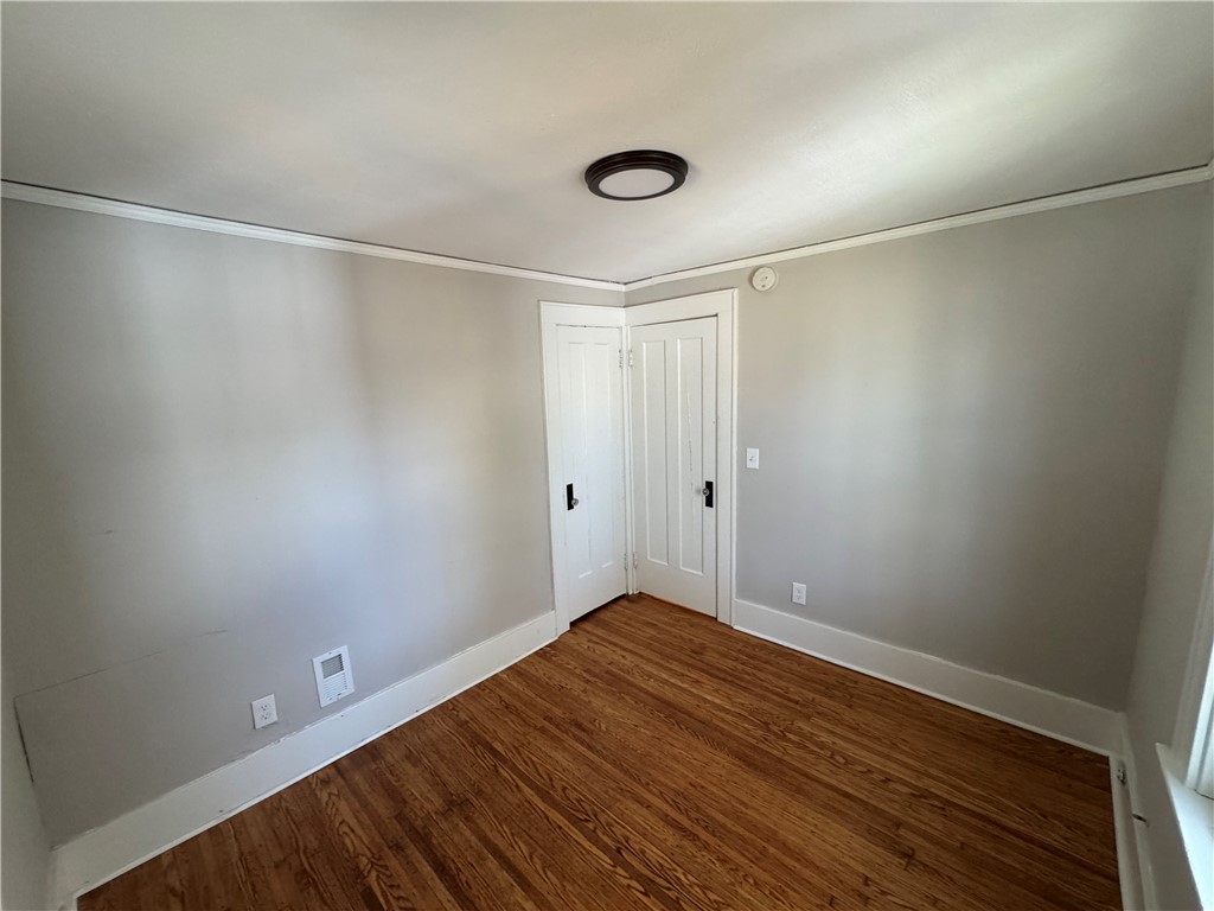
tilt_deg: -11.1
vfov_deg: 85.7
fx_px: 491
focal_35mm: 14
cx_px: 607
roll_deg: +1.1
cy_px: 456
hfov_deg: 102.1
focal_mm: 2.22
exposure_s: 1/120
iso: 320
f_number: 2.2
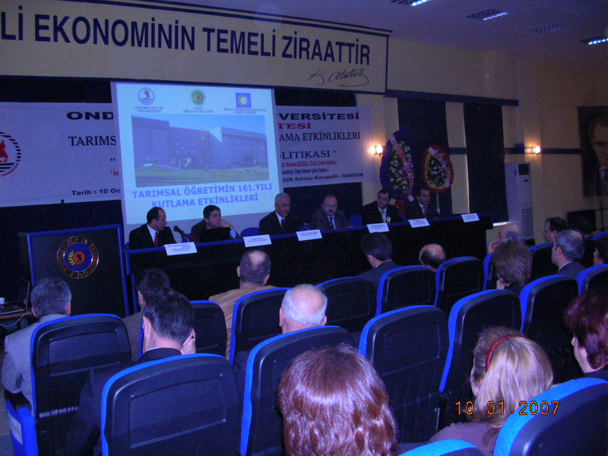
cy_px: 228
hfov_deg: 52.6
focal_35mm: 35
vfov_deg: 40.7
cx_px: 304
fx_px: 615
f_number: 2.8
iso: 200
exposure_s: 1/60.1
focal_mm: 5.8
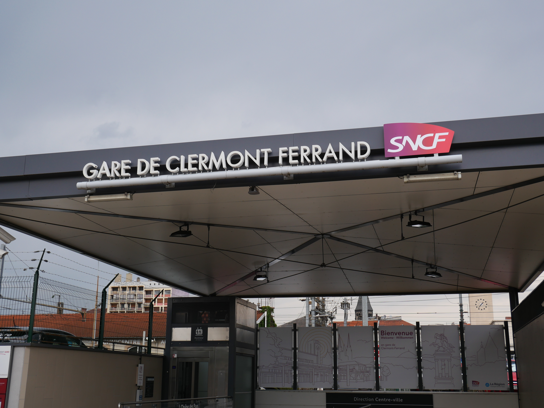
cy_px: 204
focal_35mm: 40
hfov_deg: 46.8
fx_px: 629
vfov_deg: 36.0
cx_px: 272
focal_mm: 20
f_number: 7.1
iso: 200
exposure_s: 1/250
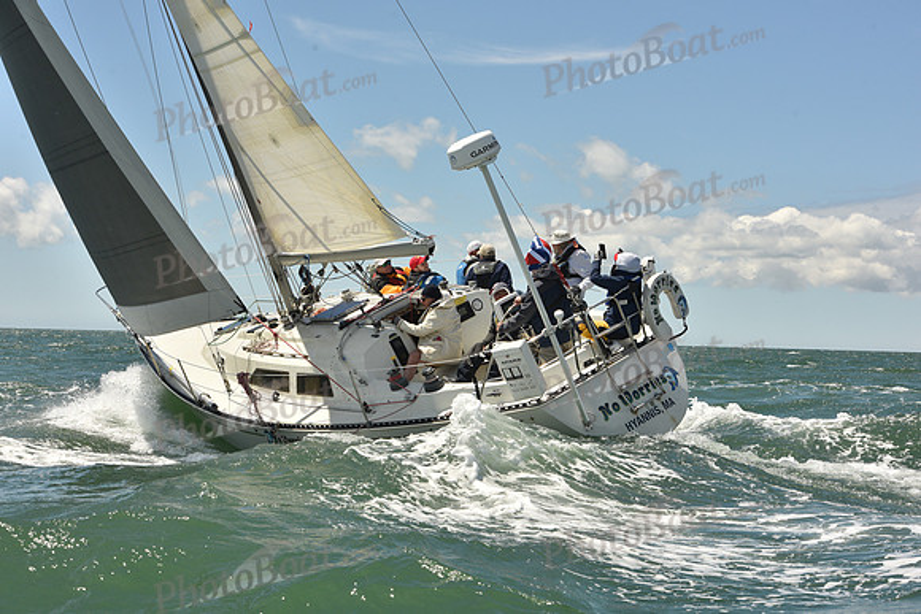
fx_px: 1791
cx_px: 460
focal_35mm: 70
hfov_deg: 28.8
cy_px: 307
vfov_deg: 19.5
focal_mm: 70
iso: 320
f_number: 11
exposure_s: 1/800
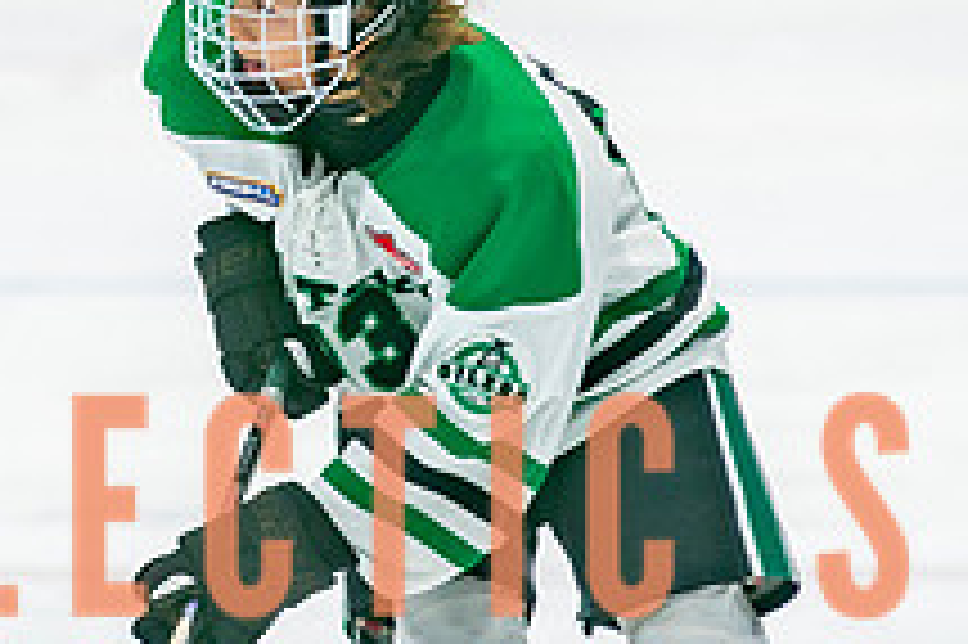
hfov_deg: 2.7
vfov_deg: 1.8
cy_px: 392
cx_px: 221
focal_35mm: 768
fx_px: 20634
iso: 400
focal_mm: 182
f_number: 3.2
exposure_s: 1/640
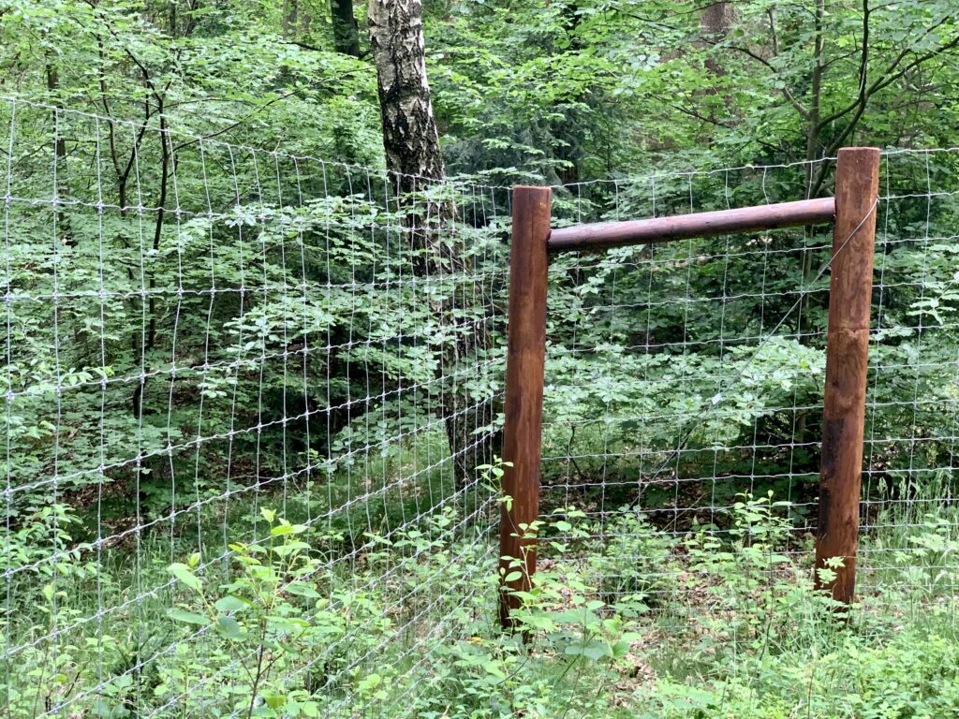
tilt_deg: -4.6
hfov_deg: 36.8
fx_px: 1441
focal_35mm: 52
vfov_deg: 28.0
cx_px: 480
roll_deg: -1.7
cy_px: 360
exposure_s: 1/107
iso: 125
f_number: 2.4
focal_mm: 6
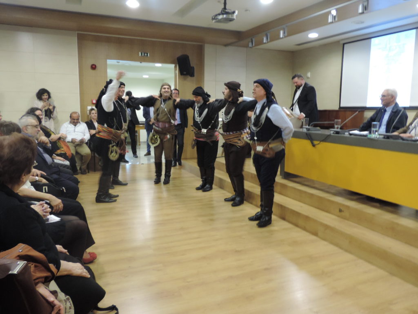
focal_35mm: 28
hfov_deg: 63.4
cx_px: 209
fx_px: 338
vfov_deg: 49.7
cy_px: 157
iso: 400
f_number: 3.1
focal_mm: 4.9
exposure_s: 1/15
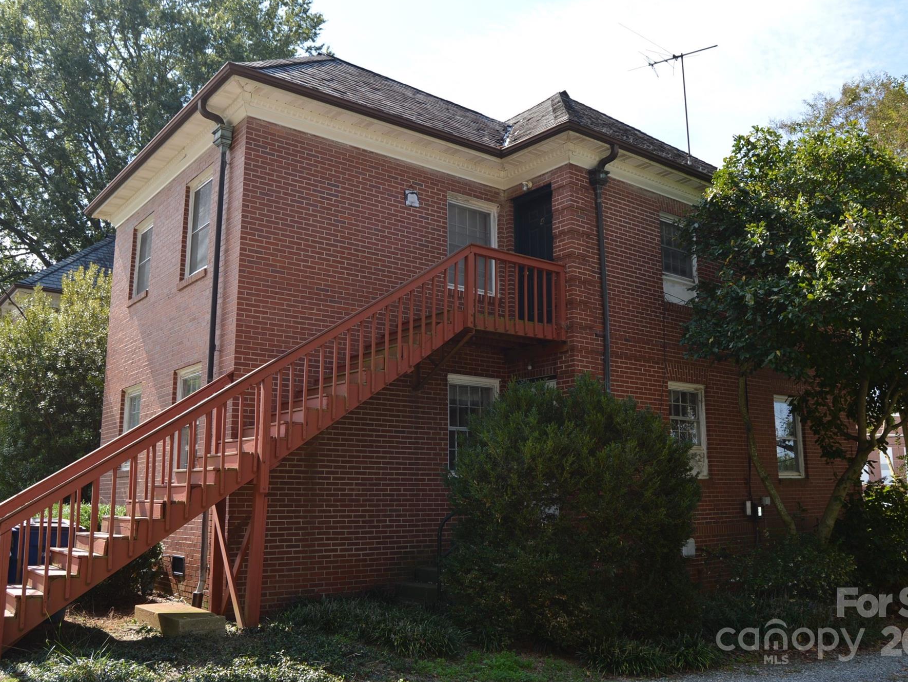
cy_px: 335
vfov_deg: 46.8
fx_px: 787
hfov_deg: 59.9
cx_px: 481
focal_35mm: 30
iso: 100
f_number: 6.3
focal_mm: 18
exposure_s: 1/200
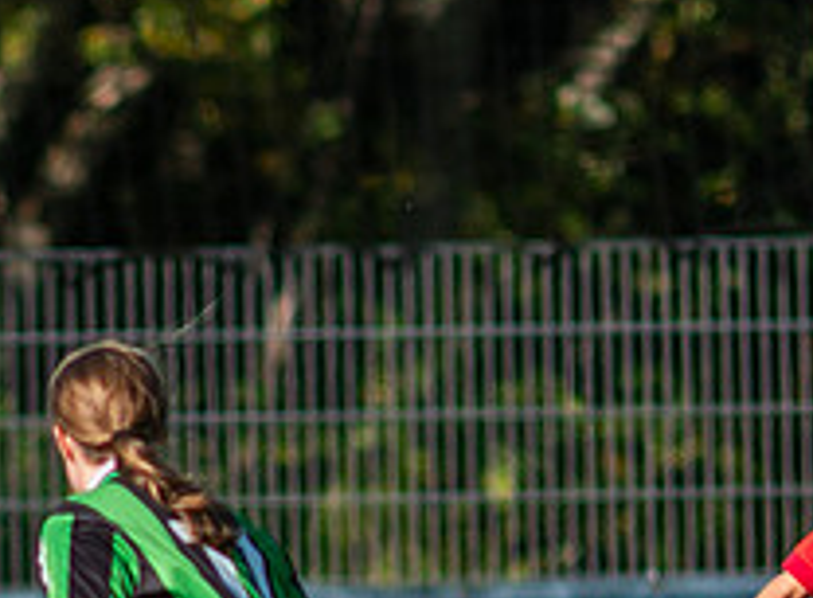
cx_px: -472
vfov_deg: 0.7
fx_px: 52131
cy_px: 859
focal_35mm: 2235
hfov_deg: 0.9
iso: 140
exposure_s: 1/2000
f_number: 3.2
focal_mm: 300
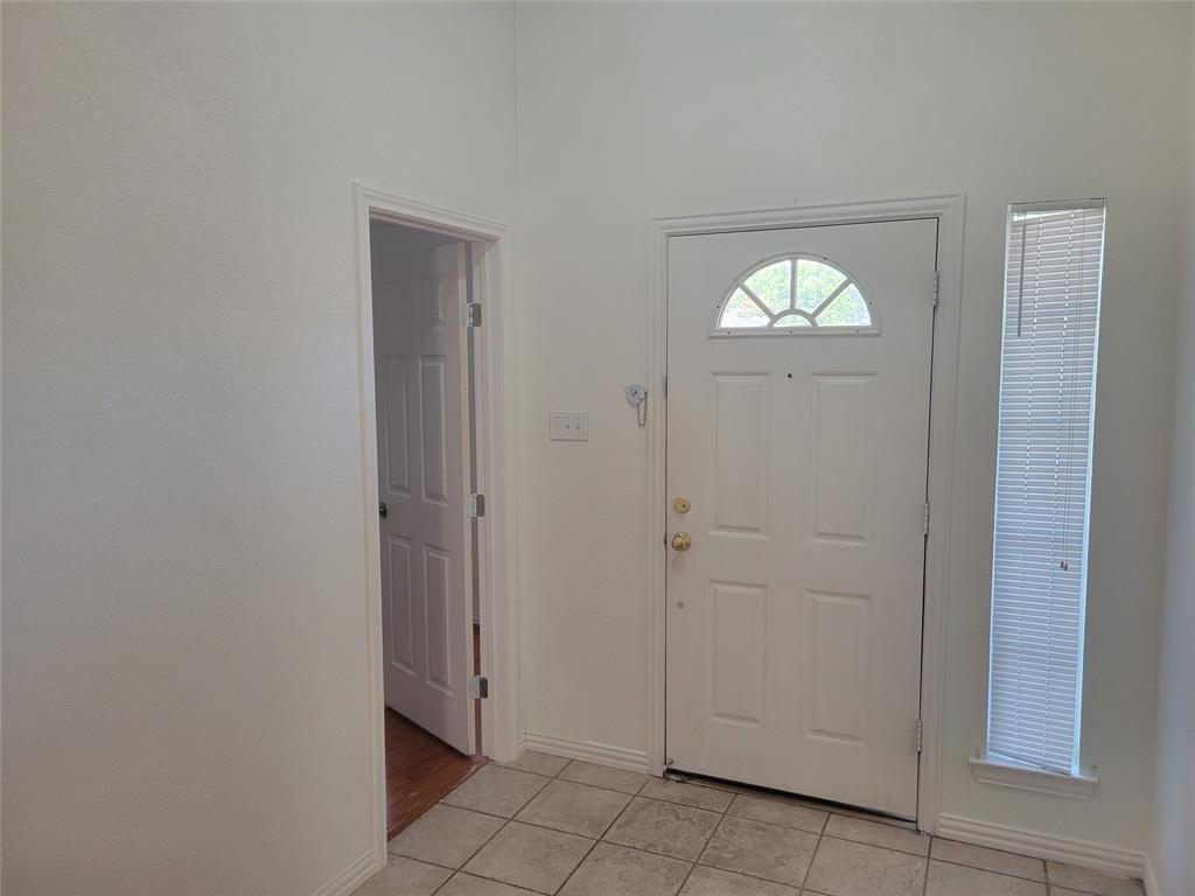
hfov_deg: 67.3
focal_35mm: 26
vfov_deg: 53.1
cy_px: 448
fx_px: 898
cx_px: 598
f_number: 1.8
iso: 250
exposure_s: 1/120
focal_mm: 5.4
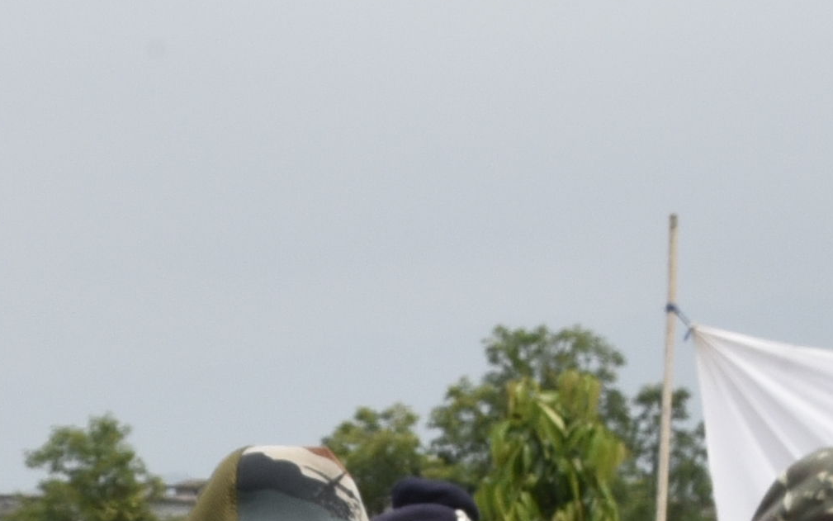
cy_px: 1032
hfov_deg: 9.1
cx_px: 136
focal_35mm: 231
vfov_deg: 5.6
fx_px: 5245
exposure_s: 1/500
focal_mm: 38
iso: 800
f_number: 11
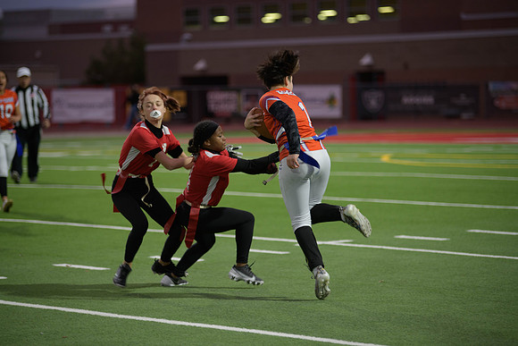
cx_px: 259
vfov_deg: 9.5
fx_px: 2087
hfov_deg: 14.2
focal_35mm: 145
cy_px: 173
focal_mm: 145
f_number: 2.8
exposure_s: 1/200
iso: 500
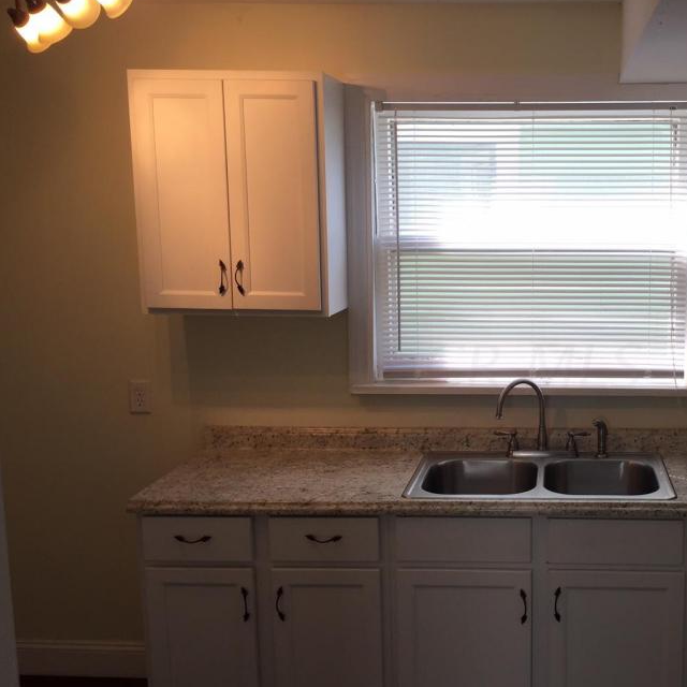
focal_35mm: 41
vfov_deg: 40.9
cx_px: 531
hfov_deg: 39.6
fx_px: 921
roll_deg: -1.1
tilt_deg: -9.3
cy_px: 365
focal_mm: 4.15
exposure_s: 1/129
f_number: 2.2
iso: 32
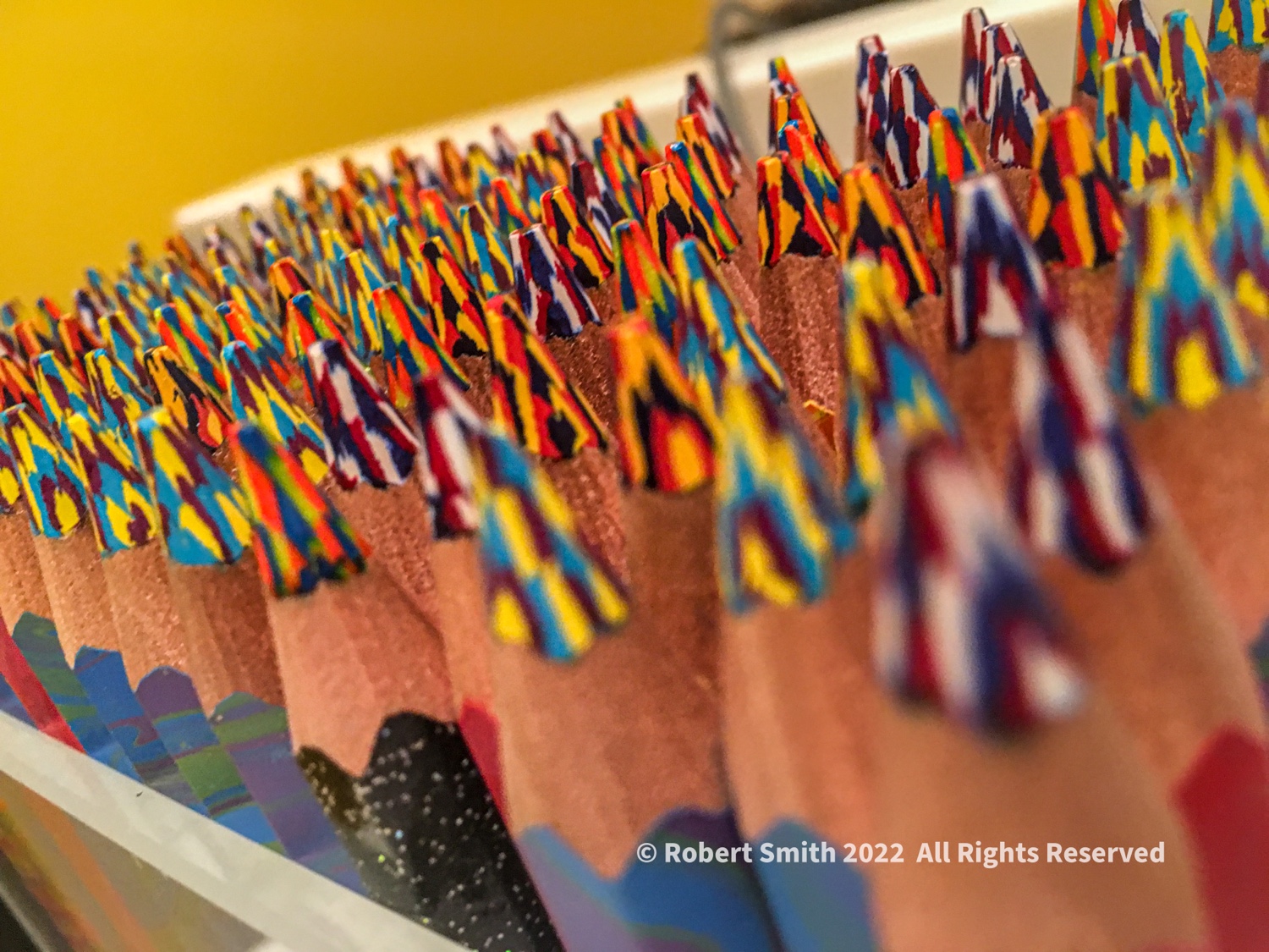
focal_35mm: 29
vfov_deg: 48.2
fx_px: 1063
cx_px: 634
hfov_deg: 61.7
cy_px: 476
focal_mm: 4.15
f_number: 2.2
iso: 100
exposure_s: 1/15
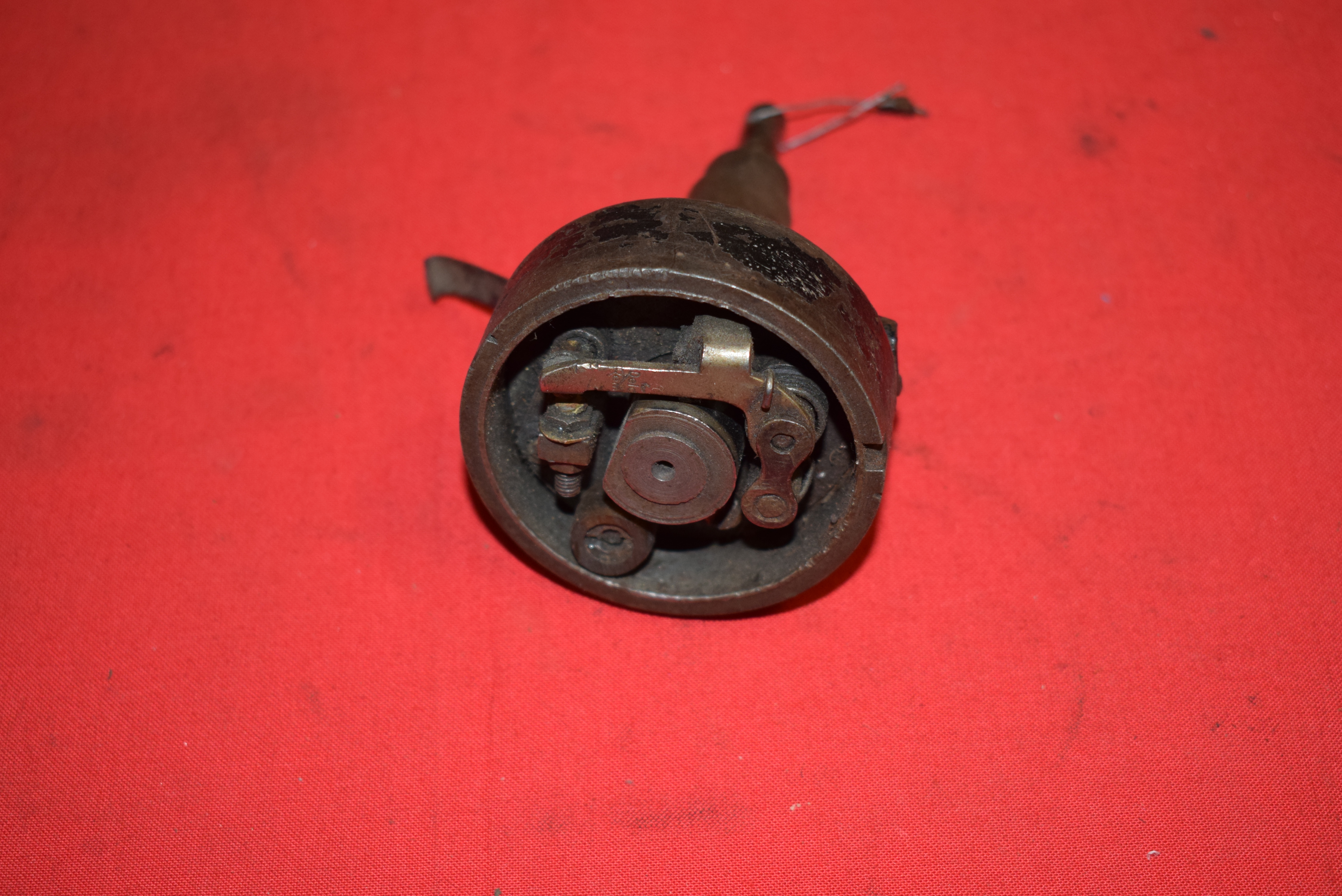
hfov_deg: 35.0
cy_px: 448
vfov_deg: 23.8
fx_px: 2125
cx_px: 671
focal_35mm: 57
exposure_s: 1/125
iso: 640
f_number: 5
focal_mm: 38
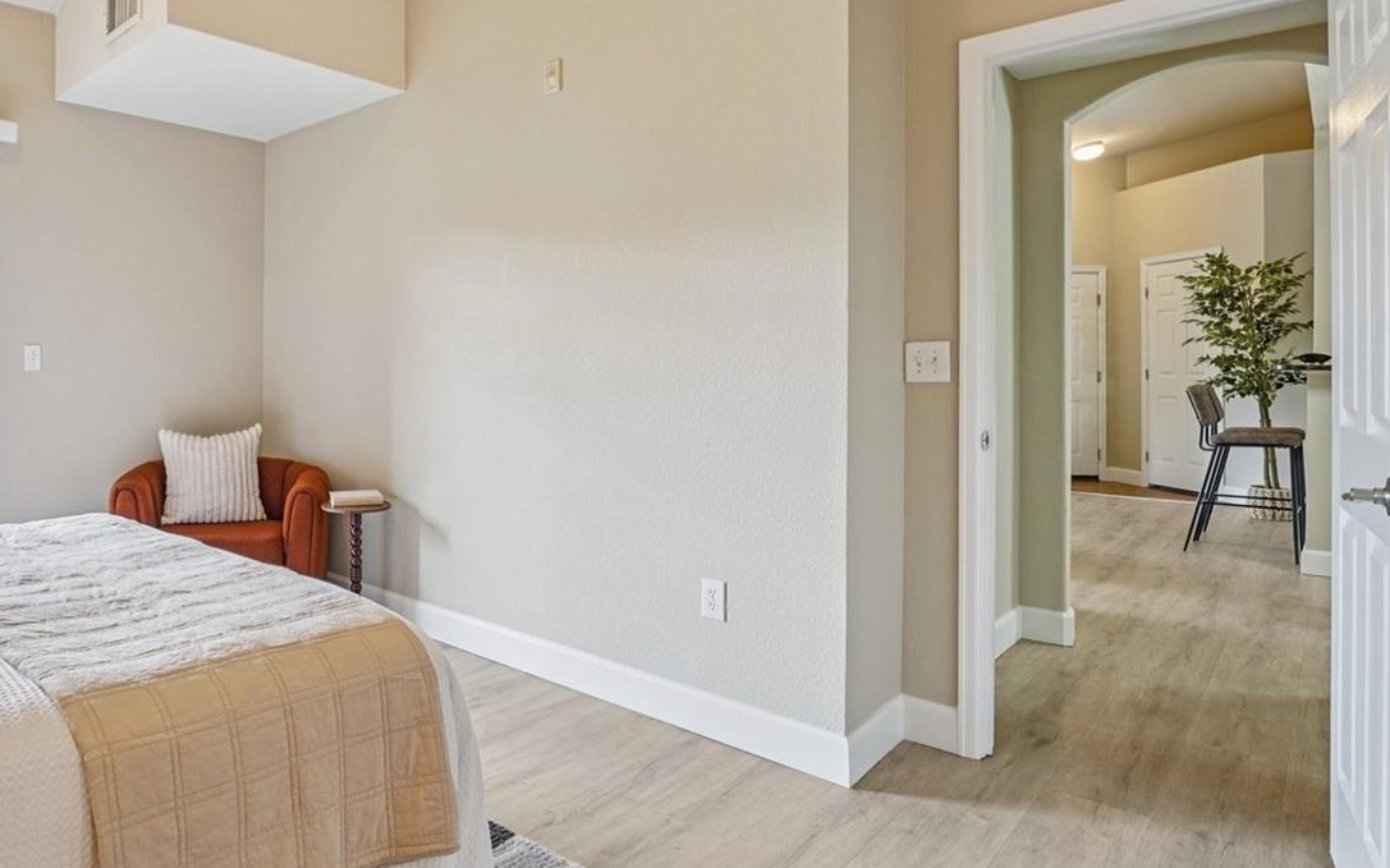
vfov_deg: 57.1
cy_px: 380
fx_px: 795
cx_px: 428
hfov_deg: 78.7
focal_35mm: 21
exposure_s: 1/10
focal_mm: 14
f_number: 8
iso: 400
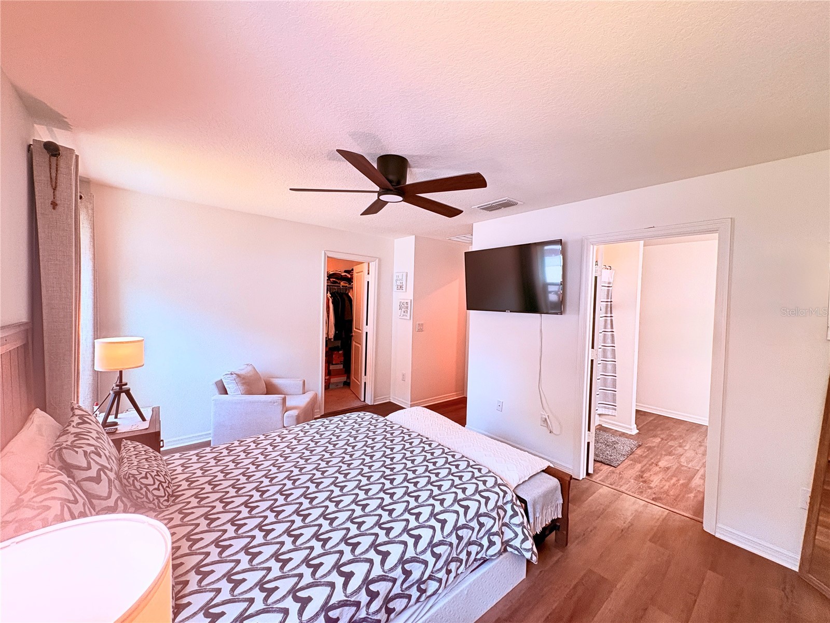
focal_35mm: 14
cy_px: 312
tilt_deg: -1.2
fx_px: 336
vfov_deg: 85.7
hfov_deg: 102.1
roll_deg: -1.1
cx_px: 415
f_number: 2.2
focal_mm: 2.22
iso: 250
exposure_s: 1/60
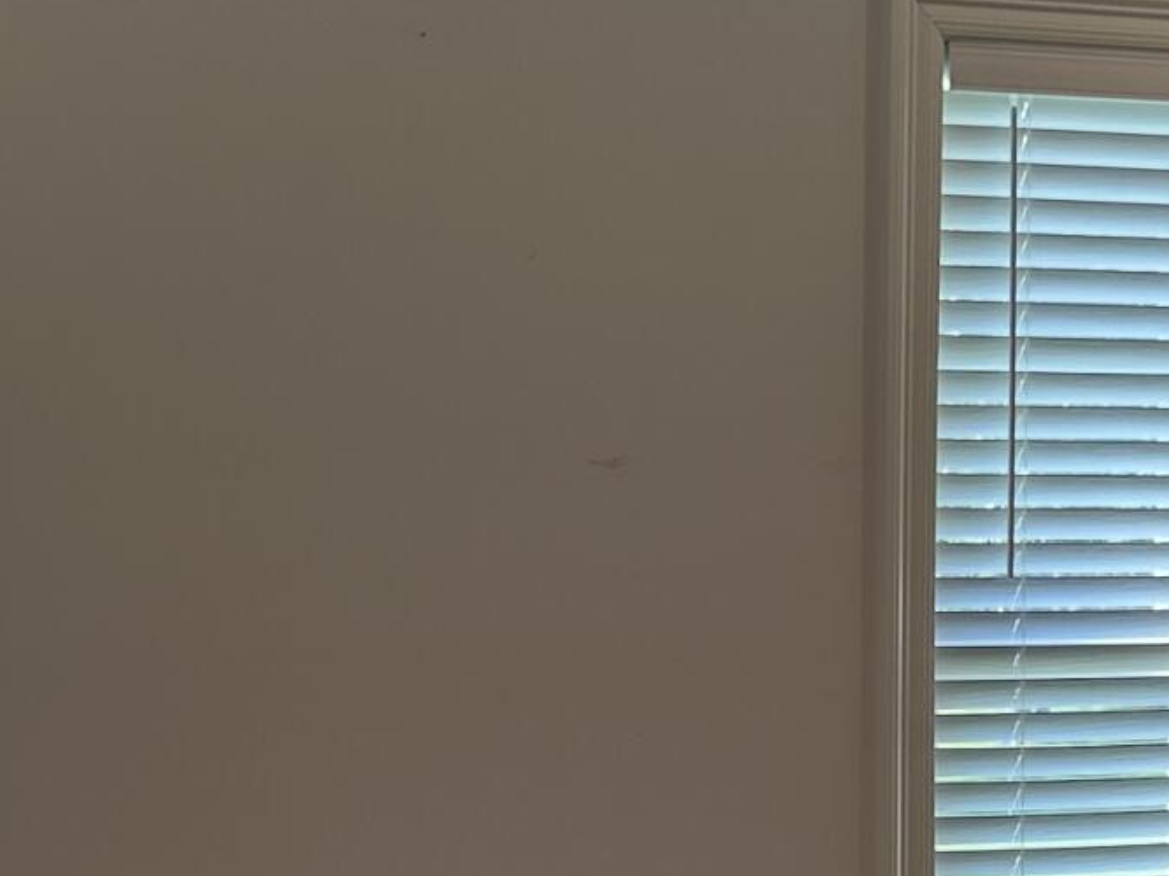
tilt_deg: -3.2
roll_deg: +0.0
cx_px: 873
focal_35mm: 117
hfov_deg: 16.7
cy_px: 699
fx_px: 3950
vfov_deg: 12.6
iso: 40
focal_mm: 5.7
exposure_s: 1/120
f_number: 1.5
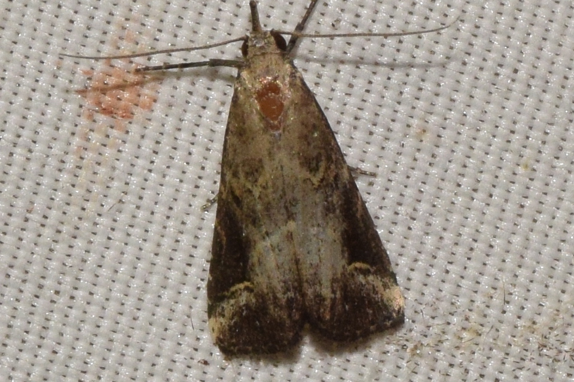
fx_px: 3348
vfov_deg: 6.5
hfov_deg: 9.8
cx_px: 287
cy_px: 191
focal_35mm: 210
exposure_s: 1/160
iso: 500
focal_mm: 140
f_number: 14
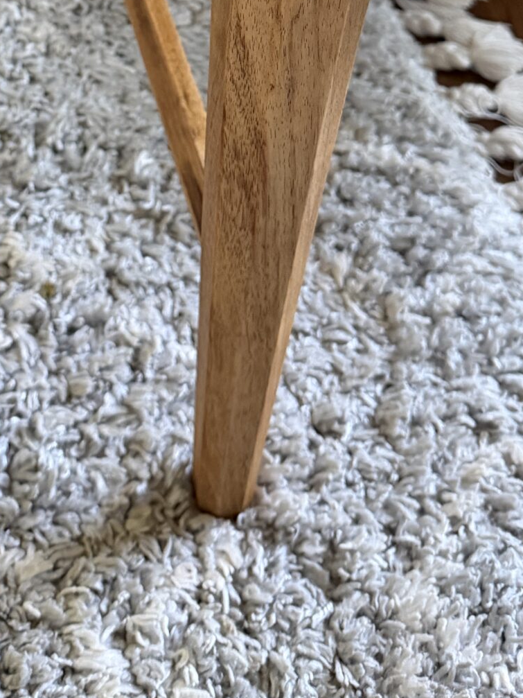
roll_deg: -2.6
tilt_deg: -32.3
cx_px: 90
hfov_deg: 23.6
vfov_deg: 28.0
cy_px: -121
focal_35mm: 61
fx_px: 1229
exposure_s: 1/60
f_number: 1.78
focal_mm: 6.76
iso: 500
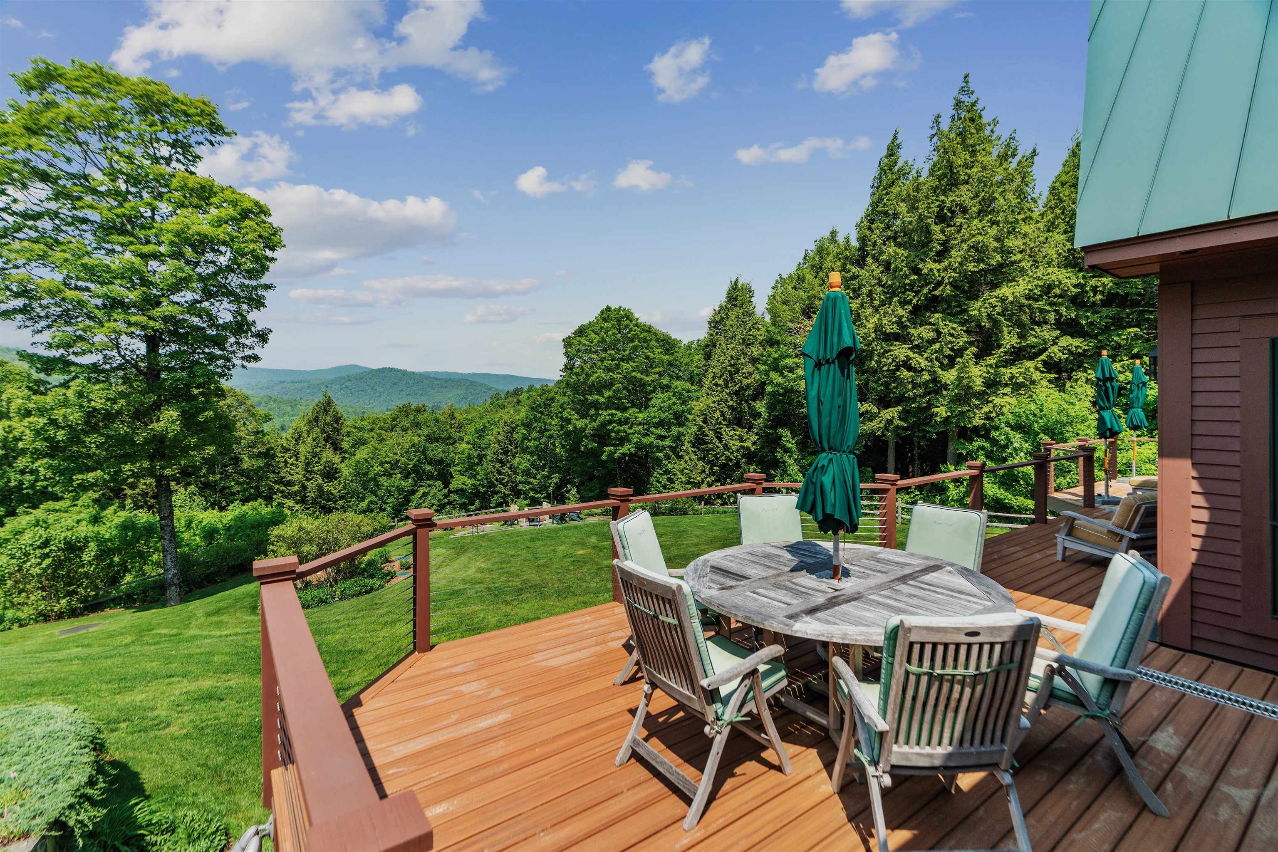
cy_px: 426
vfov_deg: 73.7
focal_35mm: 16
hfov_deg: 96.7
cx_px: 639
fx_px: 568
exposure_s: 1/400
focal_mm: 16
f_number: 7.1
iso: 640
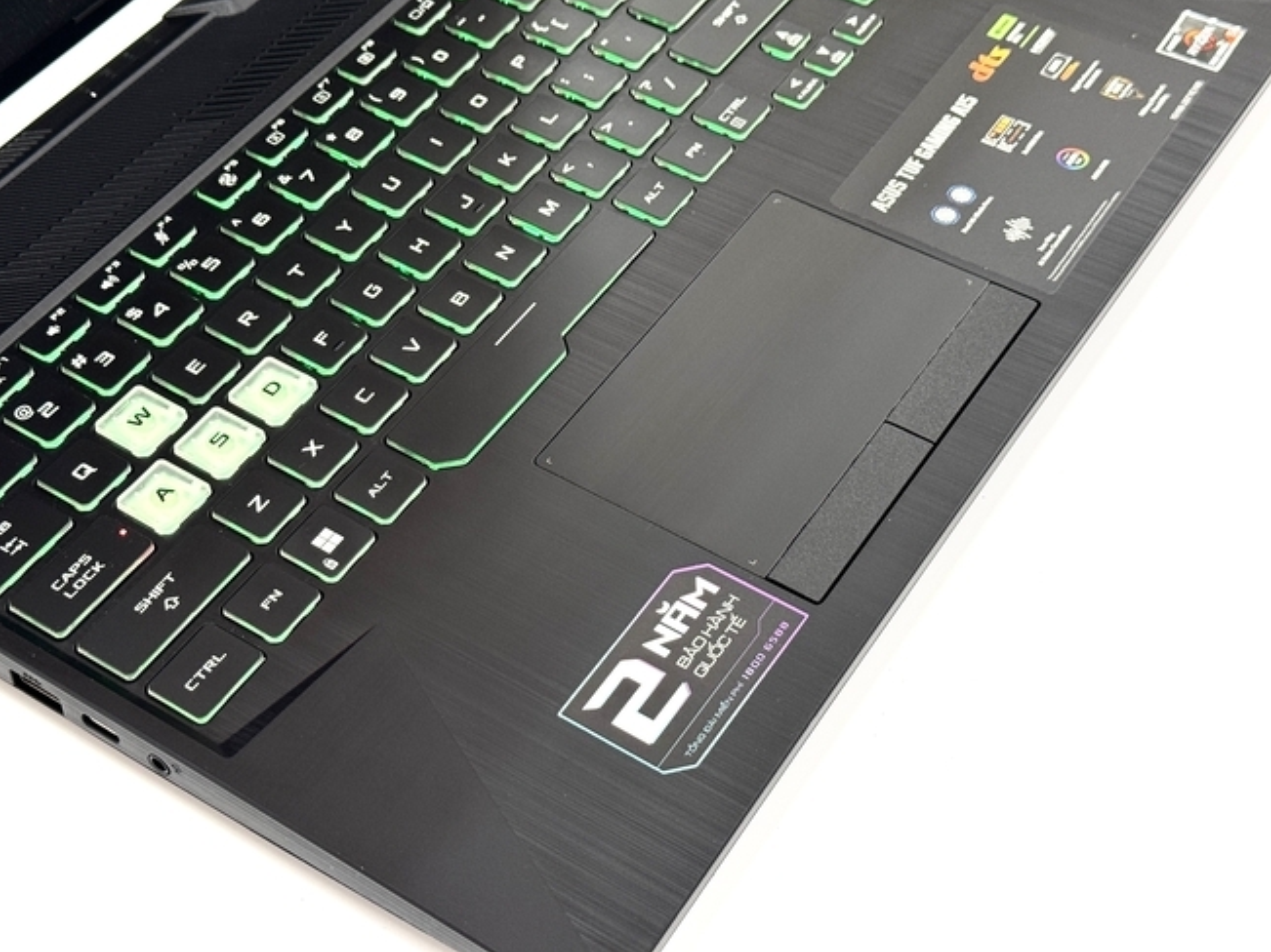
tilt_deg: -46.9
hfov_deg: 32.6
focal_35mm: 59
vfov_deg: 24.8
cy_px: 373
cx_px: 533
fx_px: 2166
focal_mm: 6.76
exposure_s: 1/50
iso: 100
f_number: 1.78
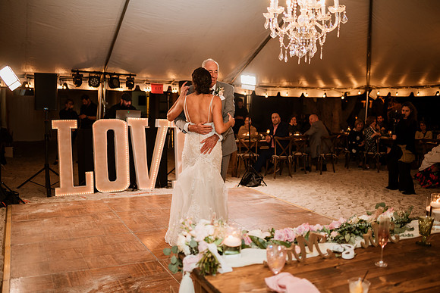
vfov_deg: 37.9
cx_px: 220
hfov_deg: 54.4
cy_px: 146
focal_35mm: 35
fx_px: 428
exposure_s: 1/160
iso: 500
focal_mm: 35
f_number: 2
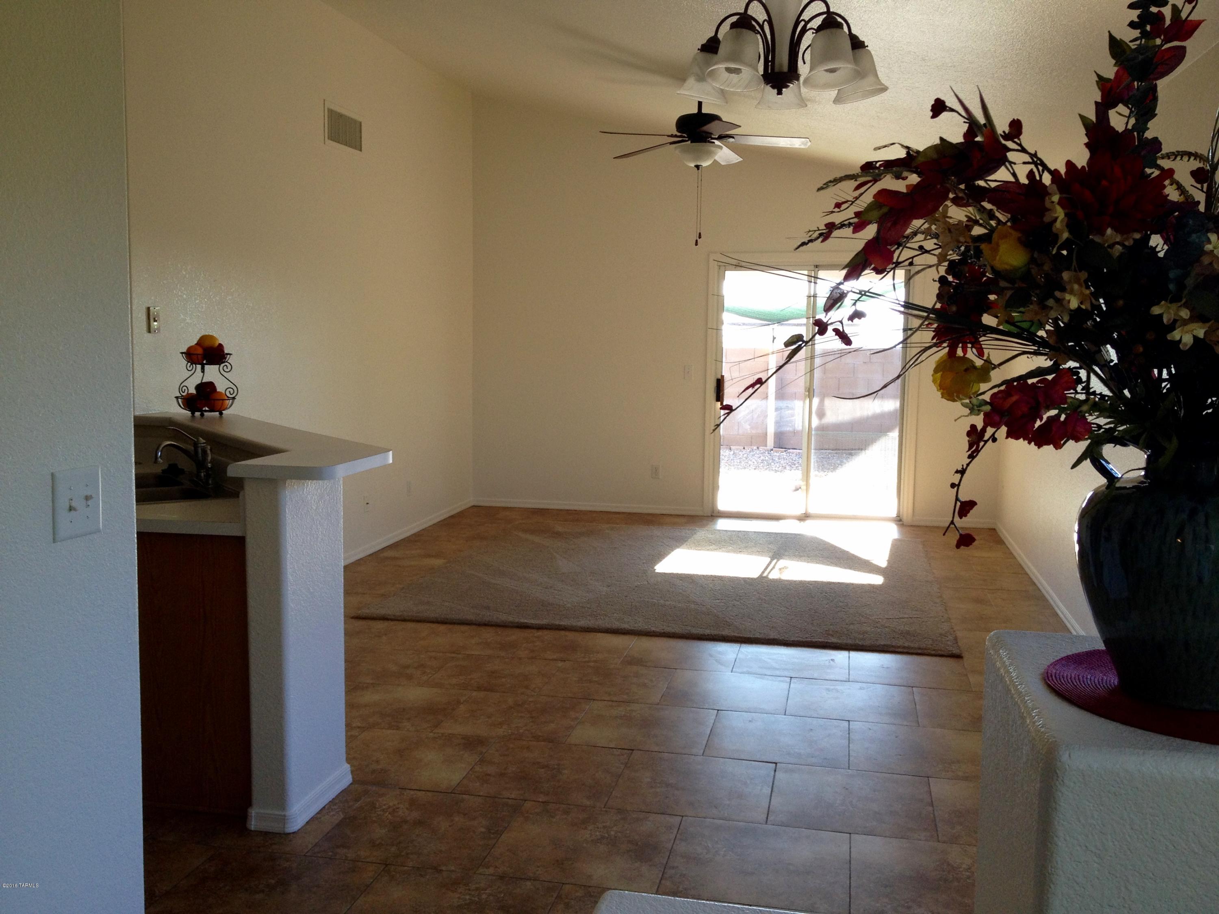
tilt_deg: -6.1
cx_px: 610
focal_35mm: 35
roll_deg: -0.6
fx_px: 1233
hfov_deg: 52.6
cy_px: 457
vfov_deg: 40.7
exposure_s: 1/120
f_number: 2.4
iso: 80
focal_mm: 4.28
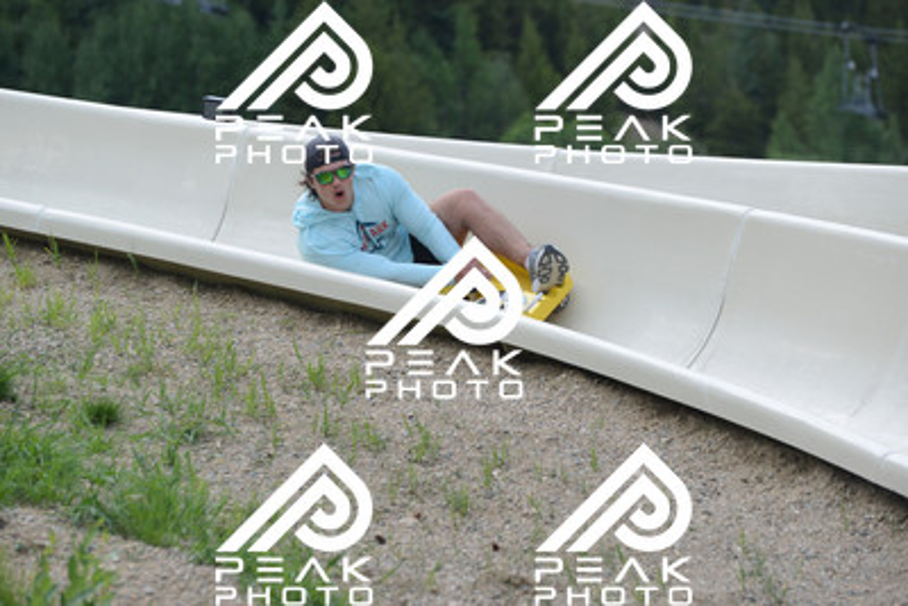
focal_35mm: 195
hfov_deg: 10.5
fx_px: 4920
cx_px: 454
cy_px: 303
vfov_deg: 7.0
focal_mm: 195
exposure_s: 1/1250
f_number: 6.3
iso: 1100
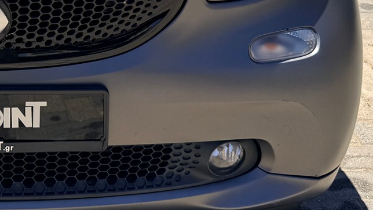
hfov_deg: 25.3
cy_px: -107
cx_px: -33
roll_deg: -1.4
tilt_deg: -20.4
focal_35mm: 78
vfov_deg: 14.4
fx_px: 771
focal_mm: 6.76
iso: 80
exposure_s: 1/4975
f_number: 1.78
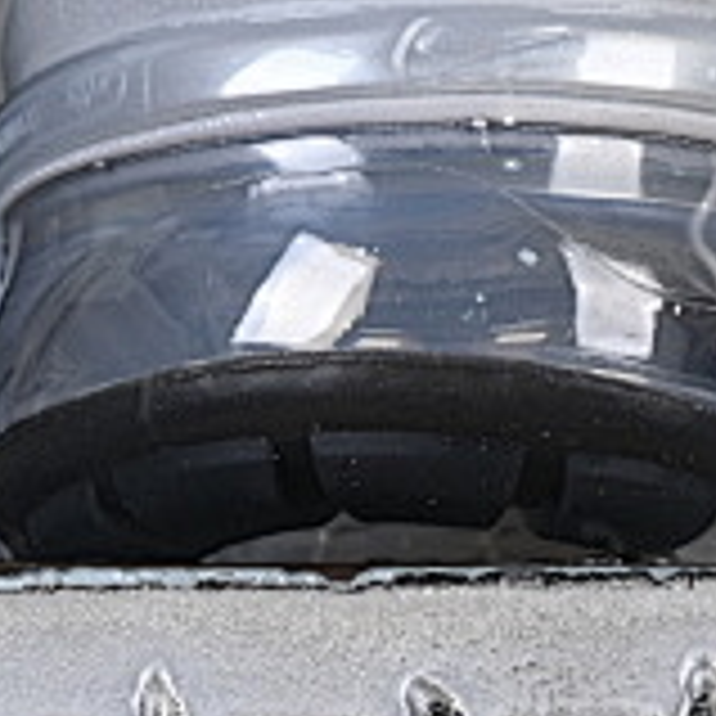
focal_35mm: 434
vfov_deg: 4.0
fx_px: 10156
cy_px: -441
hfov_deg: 4.0
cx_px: 964
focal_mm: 50
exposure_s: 1/80
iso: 160
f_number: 8
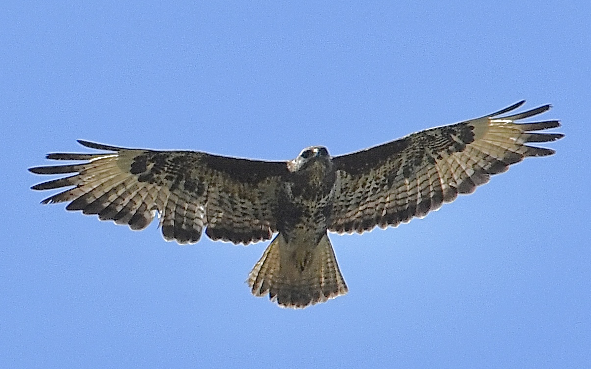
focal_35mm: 613
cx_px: 296
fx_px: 9872
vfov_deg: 2.1
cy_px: 194
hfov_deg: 3.4
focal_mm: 400
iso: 320
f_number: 8
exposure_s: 1/2000
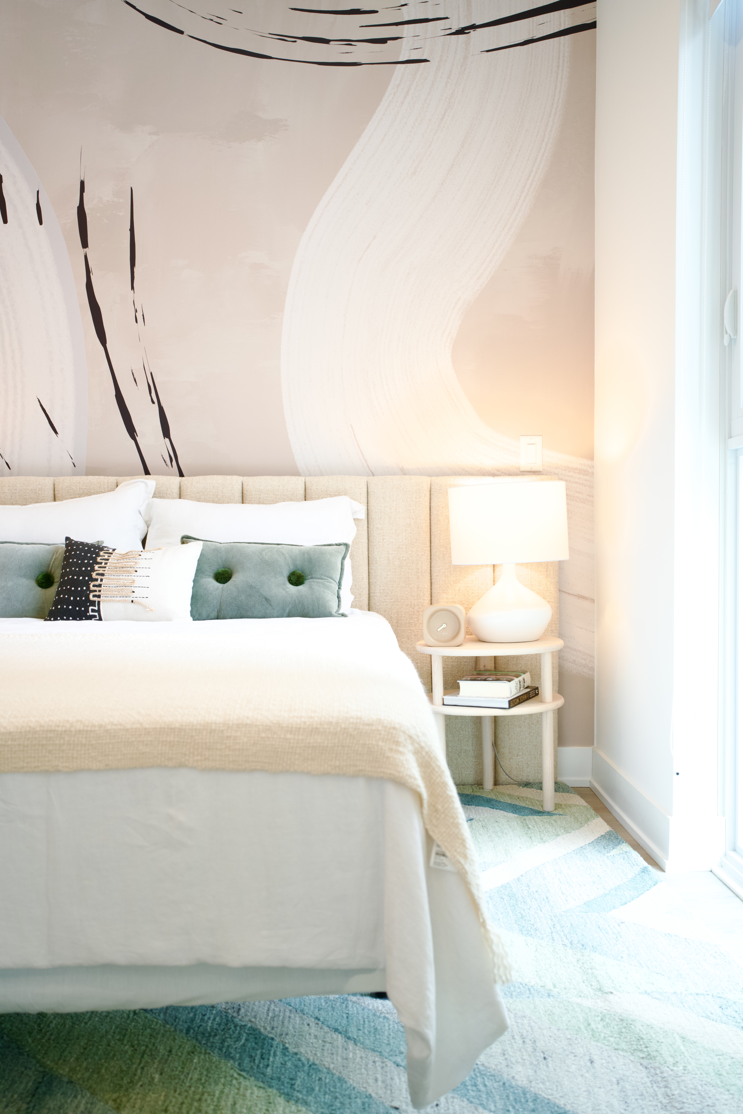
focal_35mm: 35
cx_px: 372
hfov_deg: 37.9
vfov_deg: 54.4
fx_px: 1083
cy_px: 557
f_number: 5.6
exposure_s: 1/50
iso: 640
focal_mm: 35
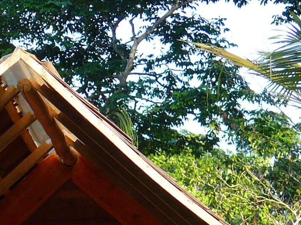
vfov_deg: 2.2
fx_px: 5833
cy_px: 338
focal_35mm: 671
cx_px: 54
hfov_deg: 3.0
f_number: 4
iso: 100
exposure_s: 1/125
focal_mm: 39
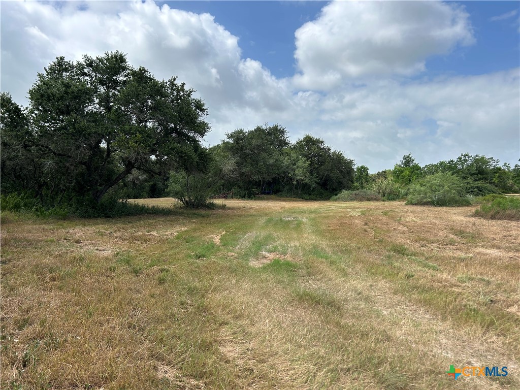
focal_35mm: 26
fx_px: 391
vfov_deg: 53.1
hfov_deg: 67.3
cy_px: 195
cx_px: 260
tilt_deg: -0.9
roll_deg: +0.3
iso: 50
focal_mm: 5.7
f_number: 1.5
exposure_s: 1/4444
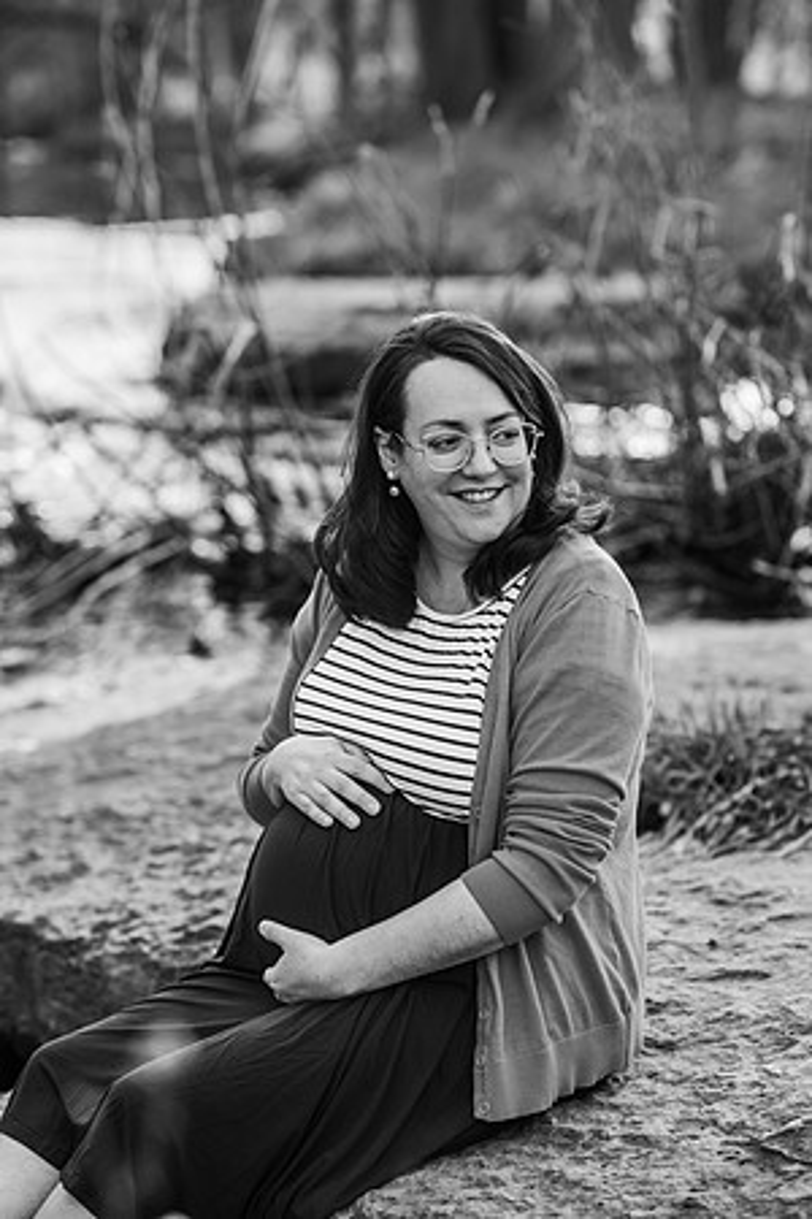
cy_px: 610
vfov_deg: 23.9
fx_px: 2876
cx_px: 406
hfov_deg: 16.1
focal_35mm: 85
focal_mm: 85
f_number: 2.8
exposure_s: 1/200
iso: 125
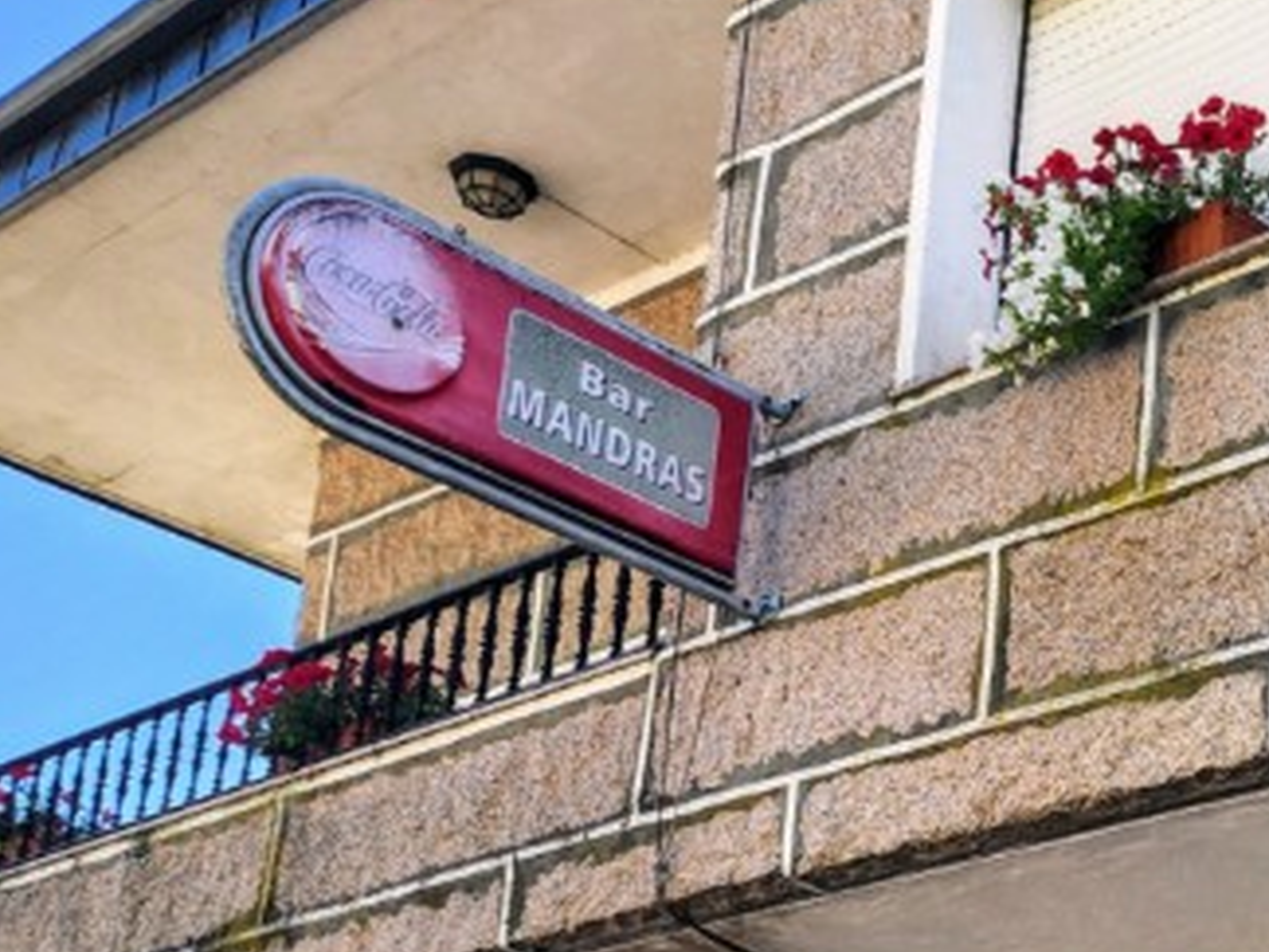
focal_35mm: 71
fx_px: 2603
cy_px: 1097
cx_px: 1516
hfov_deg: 24.8
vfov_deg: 19.7
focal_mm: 6.4
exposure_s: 1/180
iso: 16
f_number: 1.8
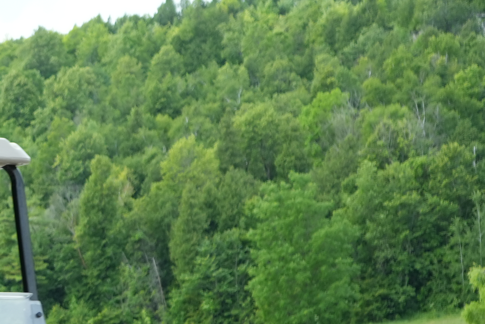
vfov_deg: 9.1
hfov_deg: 13.2
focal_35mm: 149
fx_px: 2008
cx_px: -166
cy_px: 343
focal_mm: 38
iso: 500
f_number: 4
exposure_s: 1/400
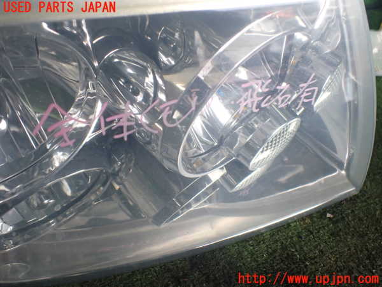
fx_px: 331
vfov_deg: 46.8
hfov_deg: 60.0
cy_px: 144
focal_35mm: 30
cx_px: 191
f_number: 2.3
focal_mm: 5.4
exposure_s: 1/125
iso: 250
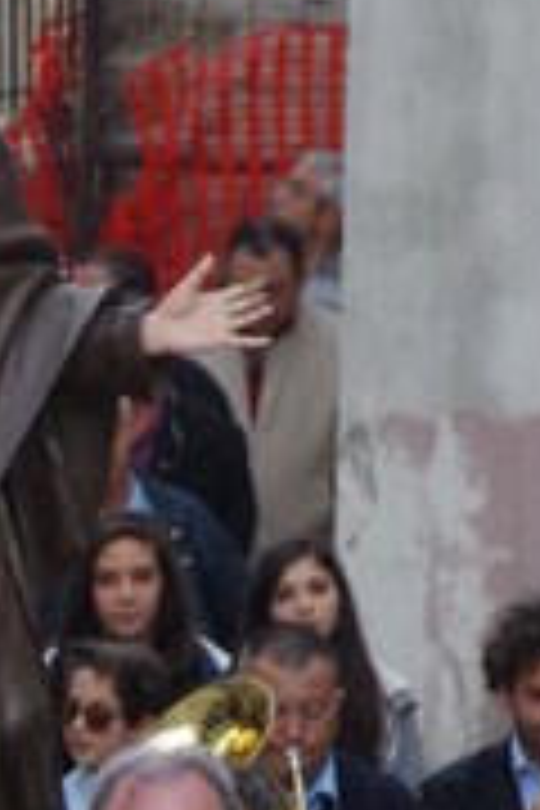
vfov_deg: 2.6
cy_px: 1040
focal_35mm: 799
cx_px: -108
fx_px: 17976
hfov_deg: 1.7
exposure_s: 1/200
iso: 3200
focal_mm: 128
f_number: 7.1
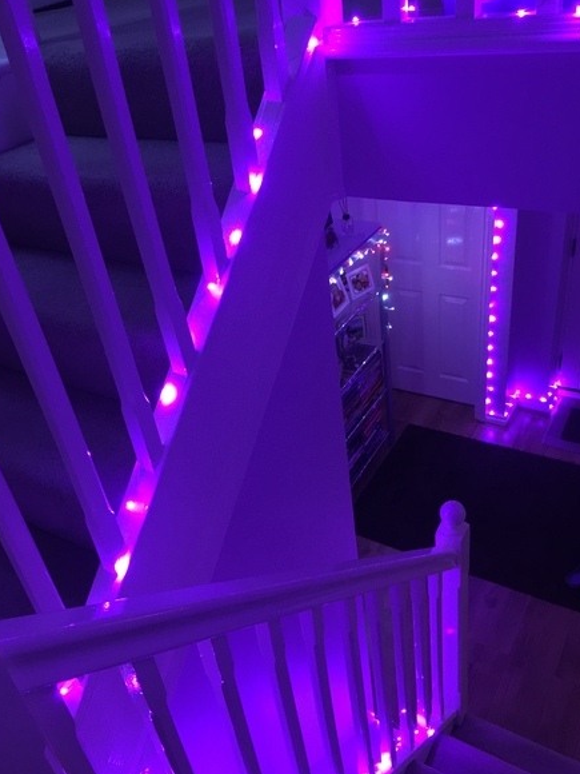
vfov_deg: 60.0
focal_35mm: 30
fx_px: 670
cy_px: 383
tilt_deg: -31.9
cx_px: 287
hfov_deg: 46.8
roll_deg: +9.0
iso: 200
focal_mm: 4.15
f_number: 2.2
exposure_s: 1/4
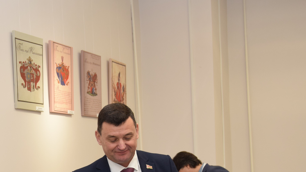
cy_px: 171
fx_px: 673
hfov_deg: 25.1
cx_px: 48
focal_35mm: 83
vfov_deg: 14.4
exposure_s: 1/125
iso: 560
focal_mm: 31
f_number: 5.6
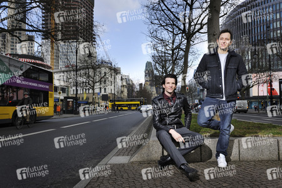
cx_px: 141
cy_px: 94
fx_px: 243
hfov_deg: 60.3
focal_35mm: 31
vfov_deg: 42.3
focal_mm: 31
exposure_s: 1/400
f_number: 4
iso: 200
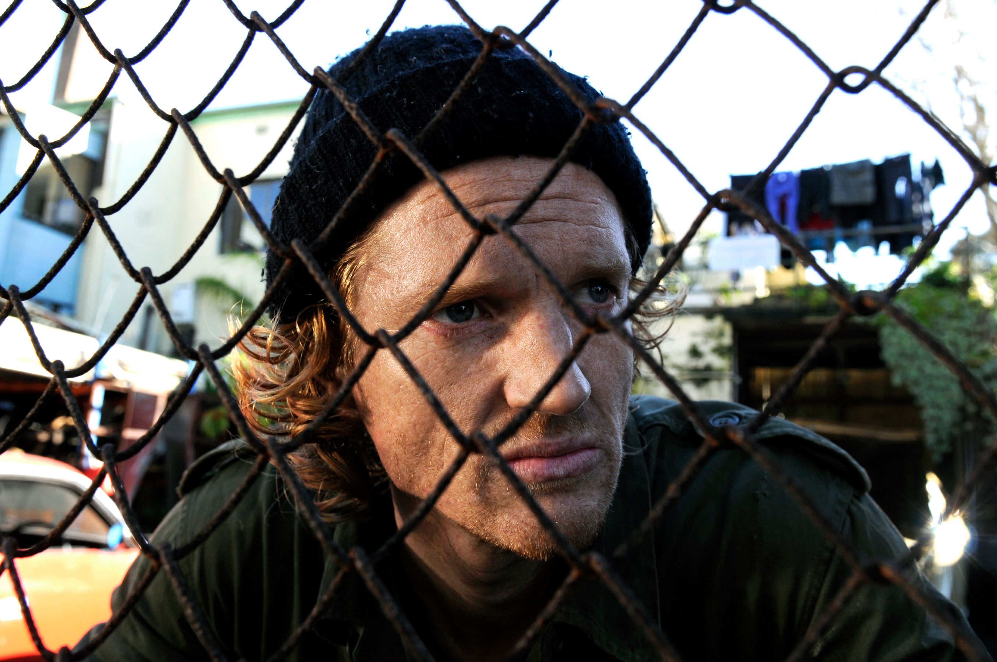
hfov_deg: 57.3
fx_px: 913
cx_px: 498
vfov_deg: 39.9
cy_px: 331
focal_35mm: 33
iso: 400
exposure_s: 1/320
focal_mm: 22
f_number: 6.3
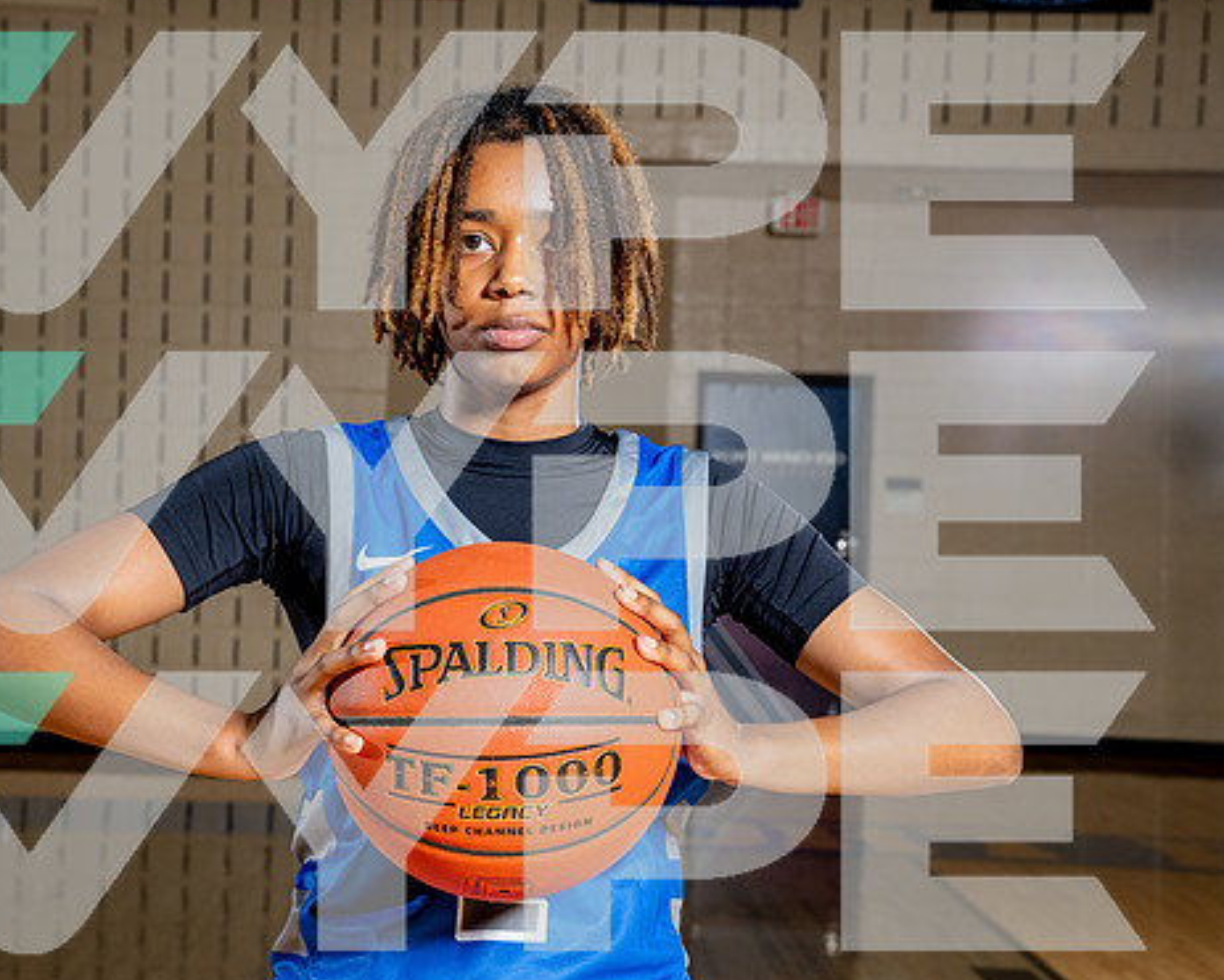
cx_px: 481
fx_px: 2429
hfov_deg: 28.2
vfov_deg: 22.8
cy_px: 493
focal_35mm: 67
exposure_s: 1/250
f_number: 8
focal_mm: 57
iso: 400
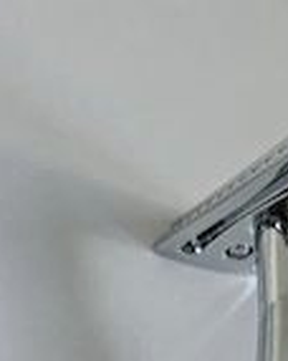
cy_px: 442
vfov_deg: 26.5
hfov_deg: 24.0
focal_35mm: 63
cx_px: 210
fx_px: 673
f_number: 1.8
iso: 160
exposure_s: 1/101
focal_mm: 5.4
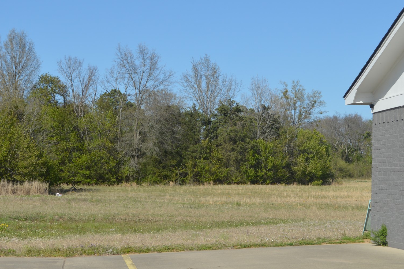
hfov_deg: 26.7
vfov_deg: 18.0
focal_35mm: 76
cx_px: 172
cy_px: 144
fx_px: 849
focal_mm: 35
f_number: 8
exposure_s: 1/250
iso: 100
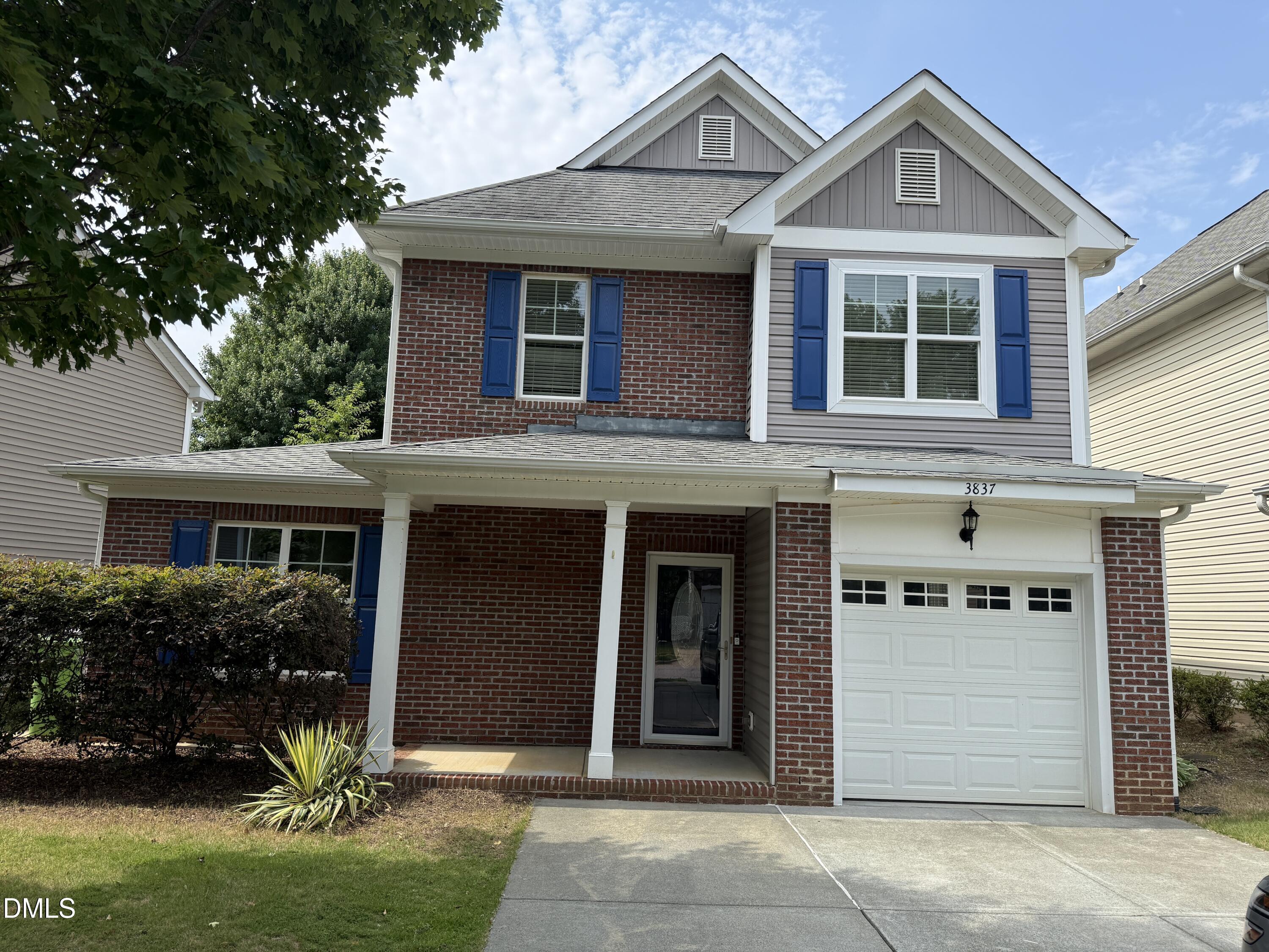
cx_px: 634
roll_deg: -1.5
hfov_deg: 71.6
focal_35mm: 24
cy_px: 476
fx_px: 880
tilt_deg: +9.3
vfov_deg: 56.8
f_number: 1.78
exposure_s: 1/3584
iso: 100
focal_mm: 6.76
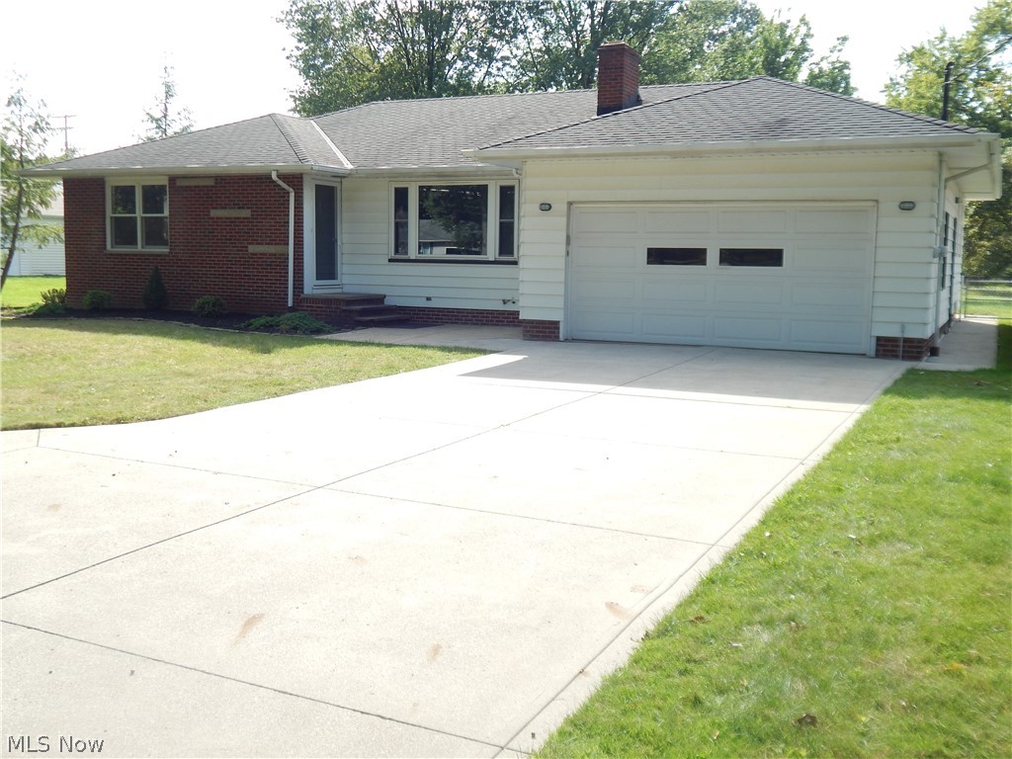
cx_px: 506
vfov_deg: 40.7
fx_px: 1023
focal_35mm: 35
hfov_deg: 52.6
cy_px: 380
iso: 125
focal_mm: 6.1
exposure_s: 1/400
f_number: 3.3
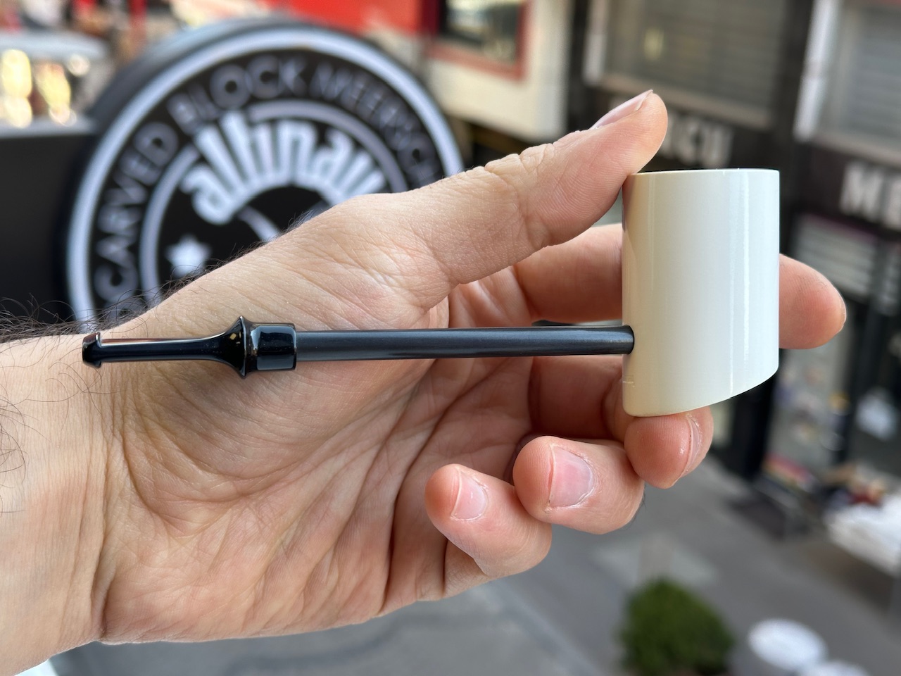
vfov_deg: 30.3
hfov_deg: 39.7
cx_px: 450
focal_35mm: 48
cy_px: 338
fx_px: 1249
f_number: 1.78
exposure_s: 1/230
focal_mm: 6.86
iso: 64
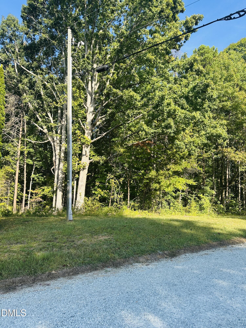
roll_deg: -3.7
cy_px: 164
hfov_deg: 56.8
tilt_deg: +12.1
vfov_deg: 71.6
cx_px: 123
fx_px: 227
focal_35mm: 24
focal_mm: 6.86
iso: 80
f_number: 1.78
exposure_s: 1/1062
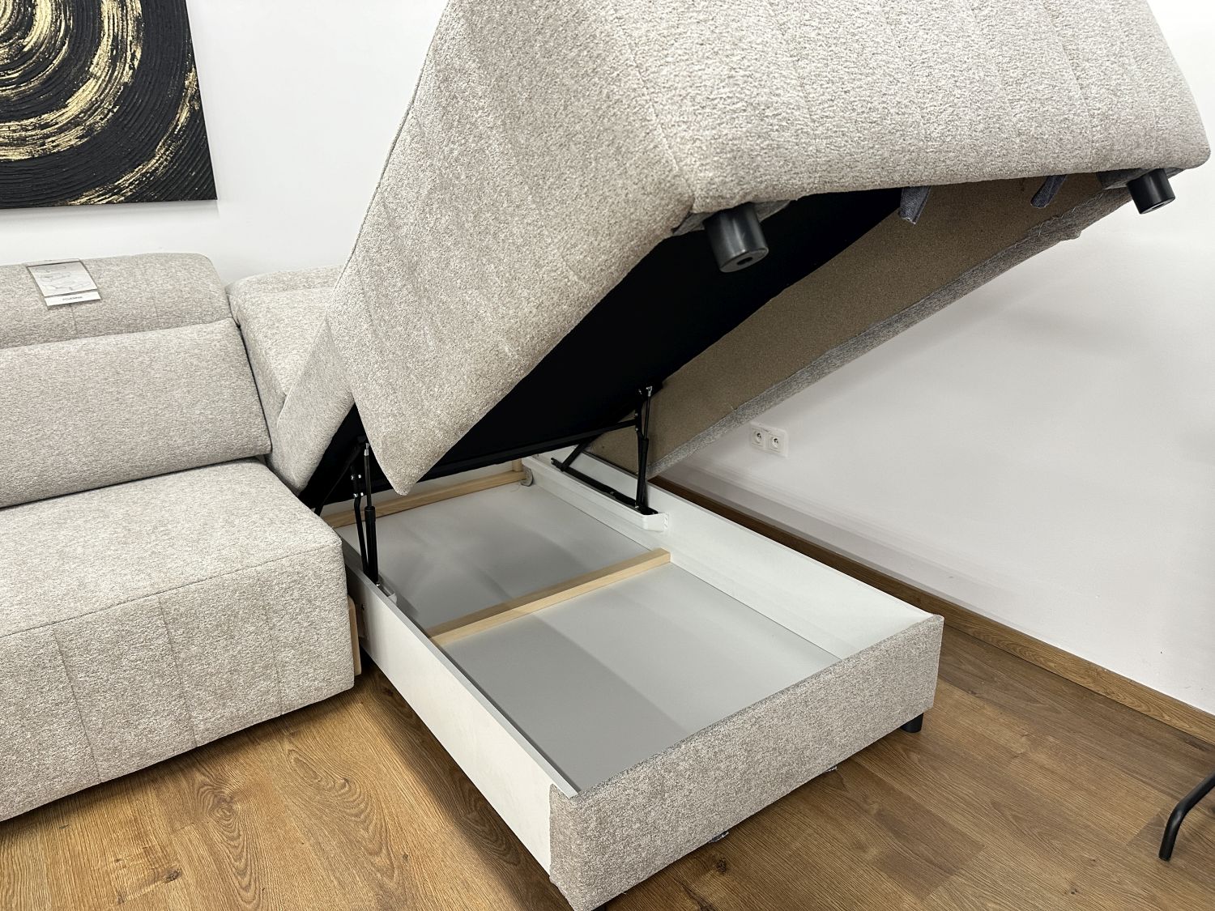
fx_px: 842
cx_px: 608
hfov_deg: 71.6
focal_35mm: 24
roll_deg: +1.0
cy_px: 456
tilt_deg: -19.4
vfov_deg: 56.8
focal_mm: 6.86
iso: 250
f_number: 1.78
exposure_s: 1/50
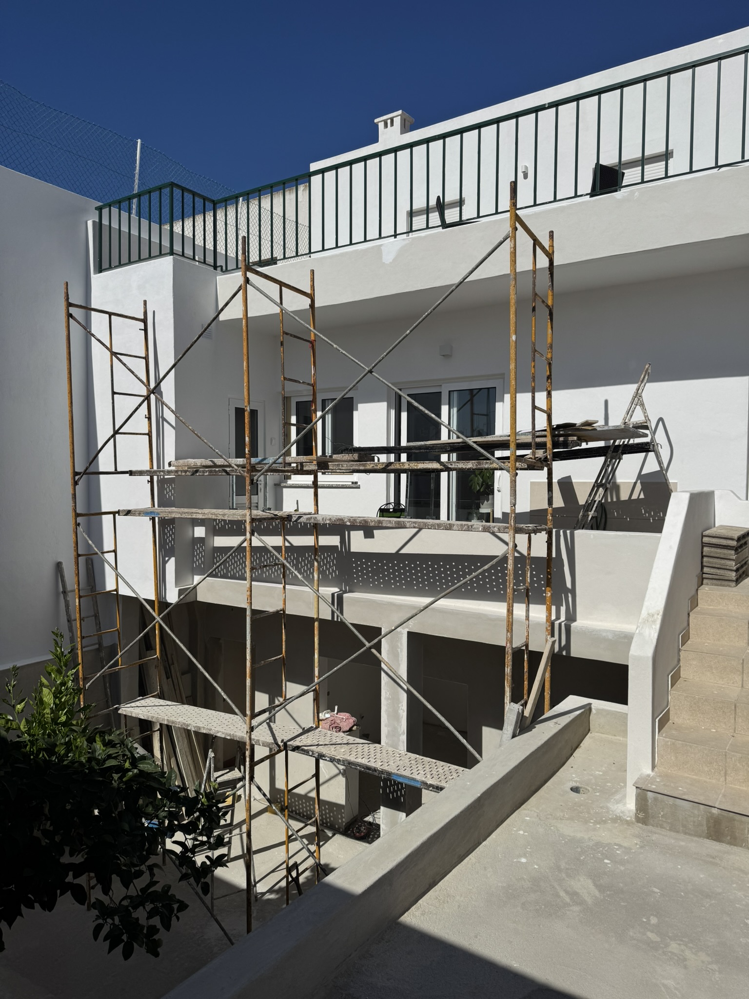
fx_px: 692
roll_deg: -0.6
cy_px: 500
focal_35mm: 24
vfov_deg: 71.6
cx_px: 374
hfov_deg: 56.8
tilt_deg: -1.6
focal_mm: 6.76
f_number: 1.78
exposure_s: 1/12346
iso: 64
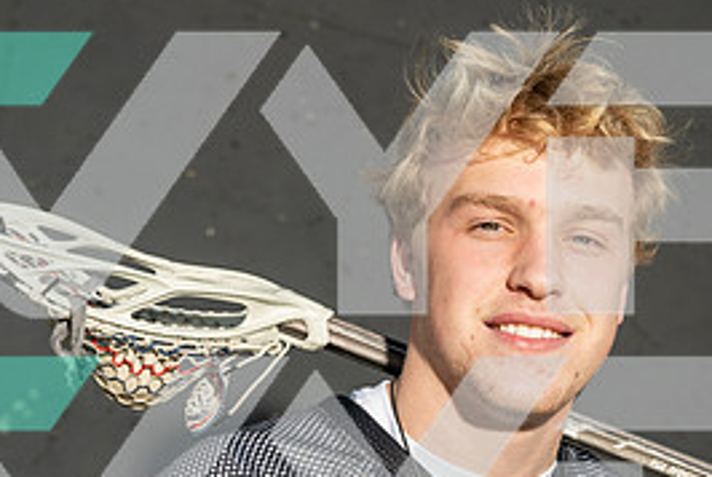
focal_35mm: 98
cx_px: 503
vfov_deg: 13.8
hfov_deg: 20.7
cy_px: 500
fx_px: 1940
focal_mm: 45
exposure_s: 1/250
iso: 200
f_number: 4.5
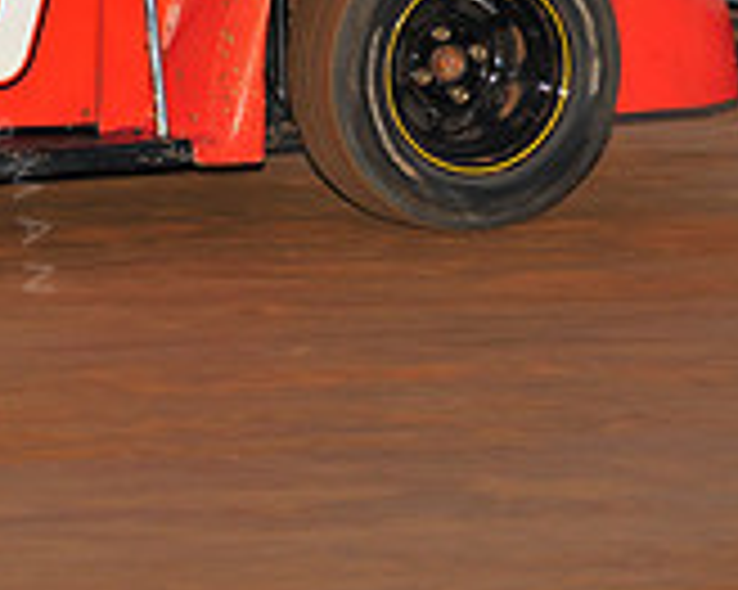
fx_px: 13425
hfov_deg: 3.1
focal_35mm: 615
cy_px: -144
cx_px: -220
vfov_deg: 2.5
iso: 800
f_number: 6.3
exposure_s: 1/250
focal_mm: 185
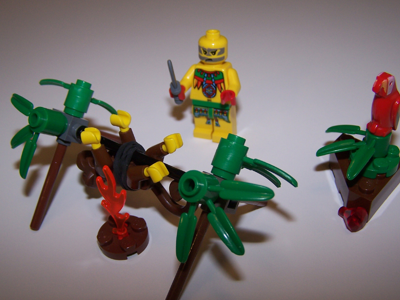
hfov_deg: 43.8
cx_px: 204
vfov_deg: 33.6
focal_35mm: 43
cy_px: 162
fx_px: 497
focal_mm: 6.3
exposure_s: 1/60
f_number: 2.8
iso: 80
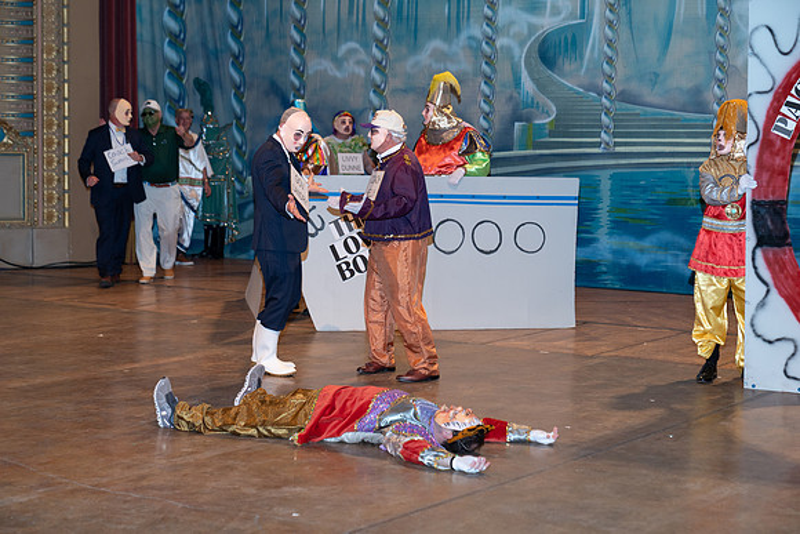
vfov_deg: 19.5
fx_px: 1556
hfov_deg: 28.8
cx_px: 400
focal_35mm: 70
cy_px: 267
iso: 640
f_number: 3.2
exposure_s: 1/100
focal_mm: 70
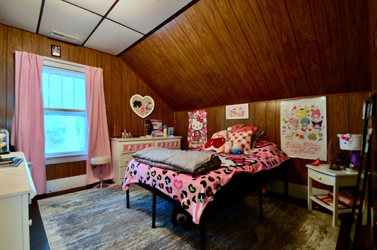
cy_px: 125
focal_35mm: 15
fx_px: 157
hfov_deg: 100.5
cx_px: 188
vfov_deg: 77.1
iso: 1600
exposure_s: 1/5
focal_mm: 10
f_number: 8
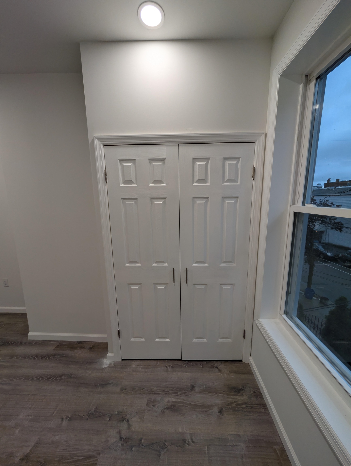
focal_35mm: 12
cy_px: 233
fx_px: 162
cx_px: 176
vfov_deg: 110.5
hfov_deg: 94.6
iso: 51
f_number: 1.7
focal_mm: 2.02
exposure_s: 1/125
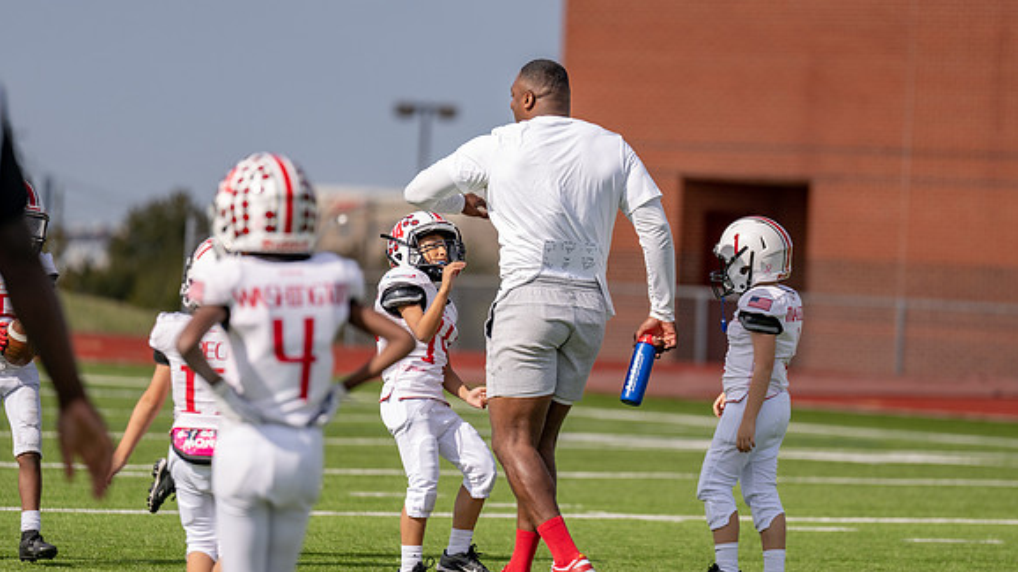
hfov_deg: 8.3
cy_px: 301
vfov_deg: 4.7
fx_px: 7018
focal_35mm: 260
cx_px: 587
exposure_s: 1/4000
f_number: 2.8
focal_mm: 200
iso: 160
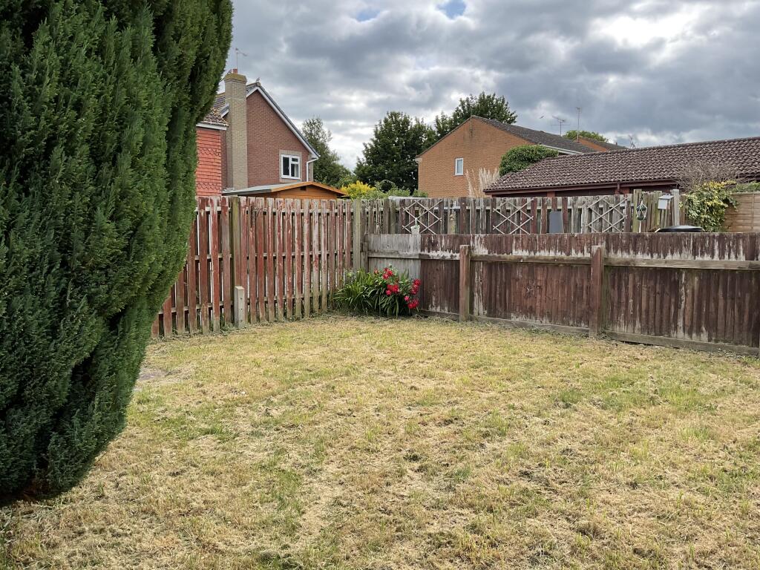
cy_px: 285
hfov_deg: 61.7
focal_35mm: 29
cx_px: 380
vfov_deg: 48.2
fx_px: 637
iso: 16
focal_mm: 3
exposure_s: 1/482
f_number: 1.8
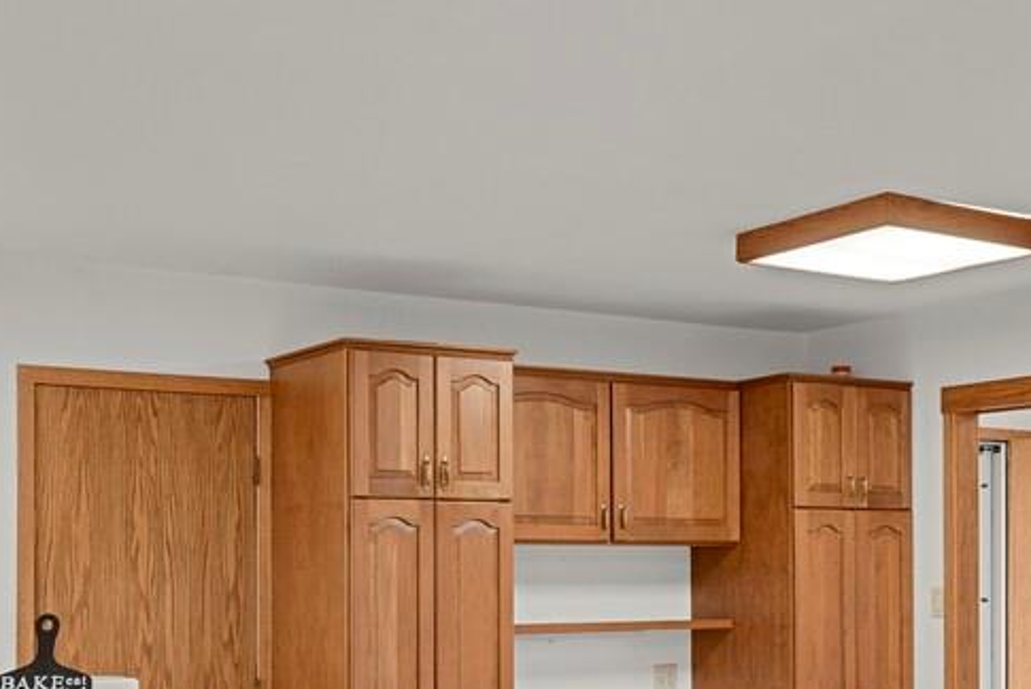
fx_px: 1605
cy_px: 555
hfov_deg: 35.6
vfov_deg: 23.8
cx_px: 496
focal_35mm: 56
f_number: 8
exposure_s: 4
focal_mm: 17
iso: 250
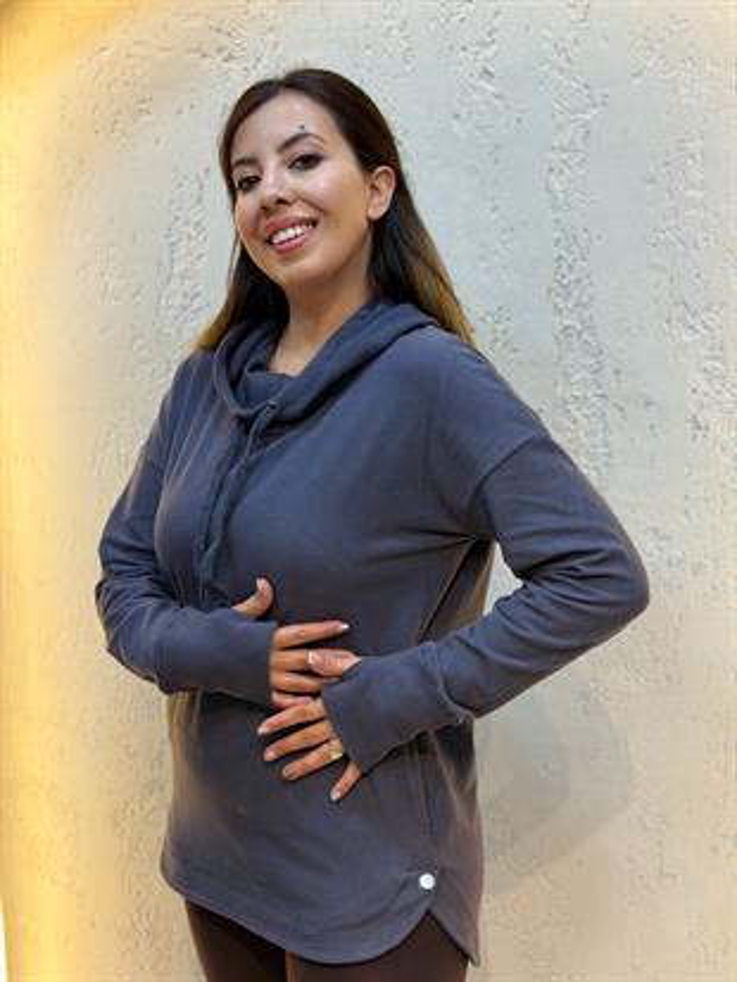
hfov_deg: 30.3
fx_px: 1362
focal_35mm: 48
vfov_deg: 39.6
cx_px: 368
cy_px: 491
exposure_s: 1/100
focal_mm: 6.76
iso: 100
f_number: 1.78
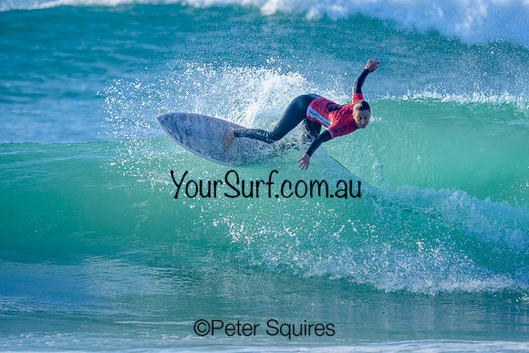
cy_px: 128
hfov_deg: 2.0
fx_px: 15021
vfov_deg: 1.3
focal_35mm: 1022
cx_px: 310
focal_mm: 800
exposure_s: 1/2000
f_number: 6.3
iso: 450
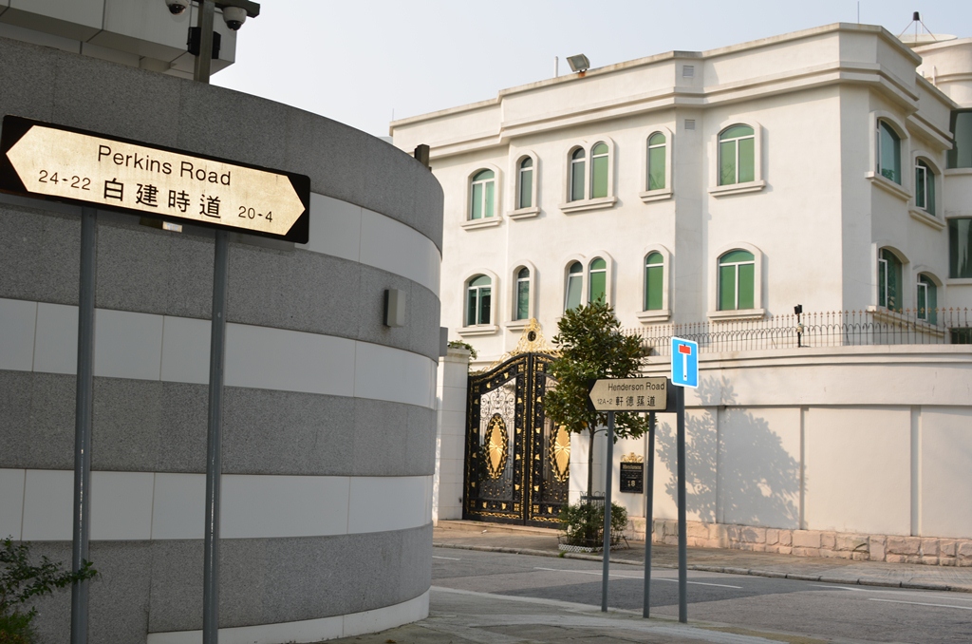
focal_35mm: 42
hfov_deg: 46.5
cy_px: 322
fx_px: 1132
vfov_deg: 31.7
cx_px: 486
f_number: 6.3
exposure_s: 1/250
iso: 100
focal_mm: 28
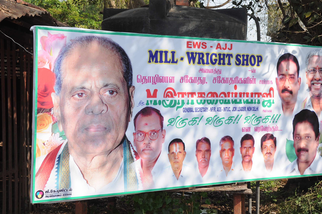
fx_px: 616
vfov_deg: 19.7
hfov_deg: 29.3
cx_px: 177
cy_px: 105
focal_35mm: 69
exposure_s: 1/125
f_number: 14
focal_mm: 38
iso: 250
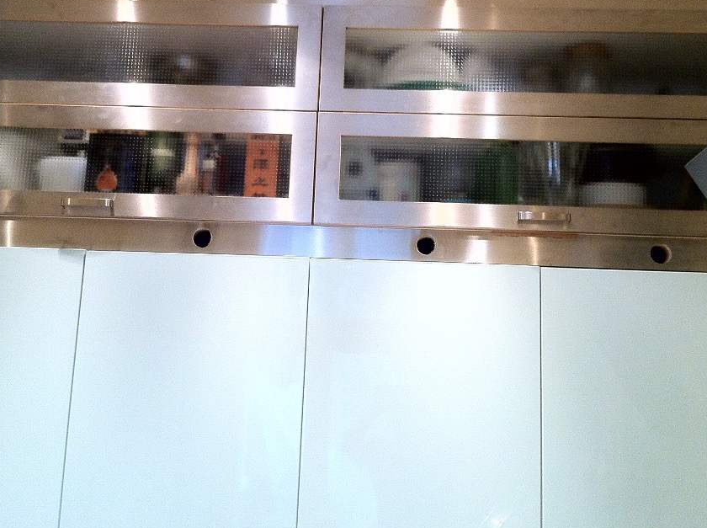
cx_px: 343
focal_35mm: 50
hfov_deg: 38.2
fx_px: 1019
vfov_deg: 28.9
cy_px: 183
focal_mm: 3.85
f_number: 2.8
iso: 100
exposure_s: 1/15
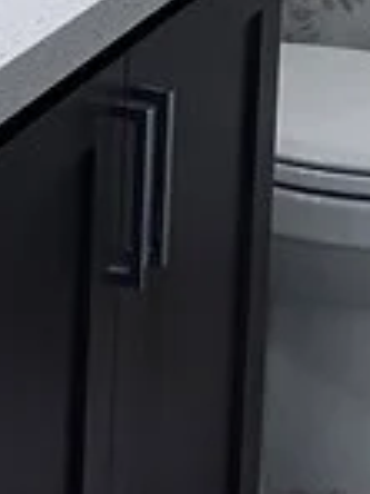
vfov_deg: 10.9
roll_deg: -3.1
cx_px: 280
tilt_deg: -3.3
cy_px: -487
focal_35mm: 166
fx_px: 2366
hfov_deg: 8.9
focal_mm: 6.86
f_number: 1.78
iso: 125
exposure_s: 1/120
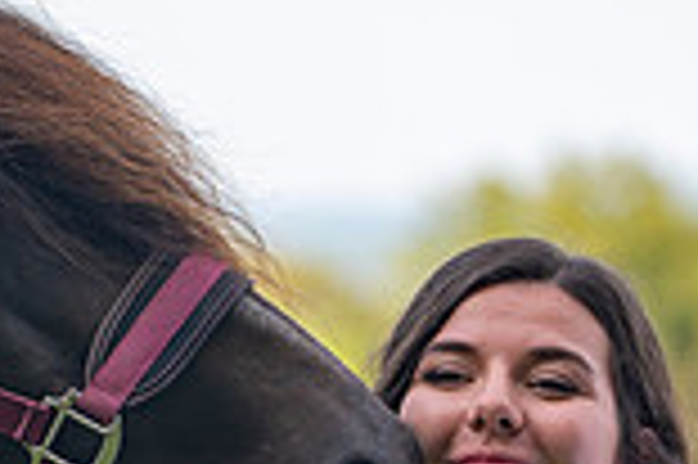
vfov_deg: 3.1
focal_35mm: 444
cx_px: 141
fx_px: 8599
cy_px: 475
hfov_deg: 4.6
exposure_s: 1/1250
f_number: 3.5
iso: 200
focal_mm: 110
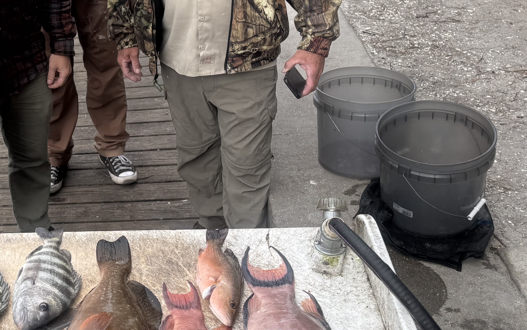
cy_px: 96
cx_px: 58
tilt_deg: -25.3
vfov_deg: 23.8
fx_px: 776
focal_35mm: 54
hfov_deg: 35.4
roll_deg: +6.4
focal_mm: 6.76
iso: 80
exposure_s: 1/2506
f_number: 1.78
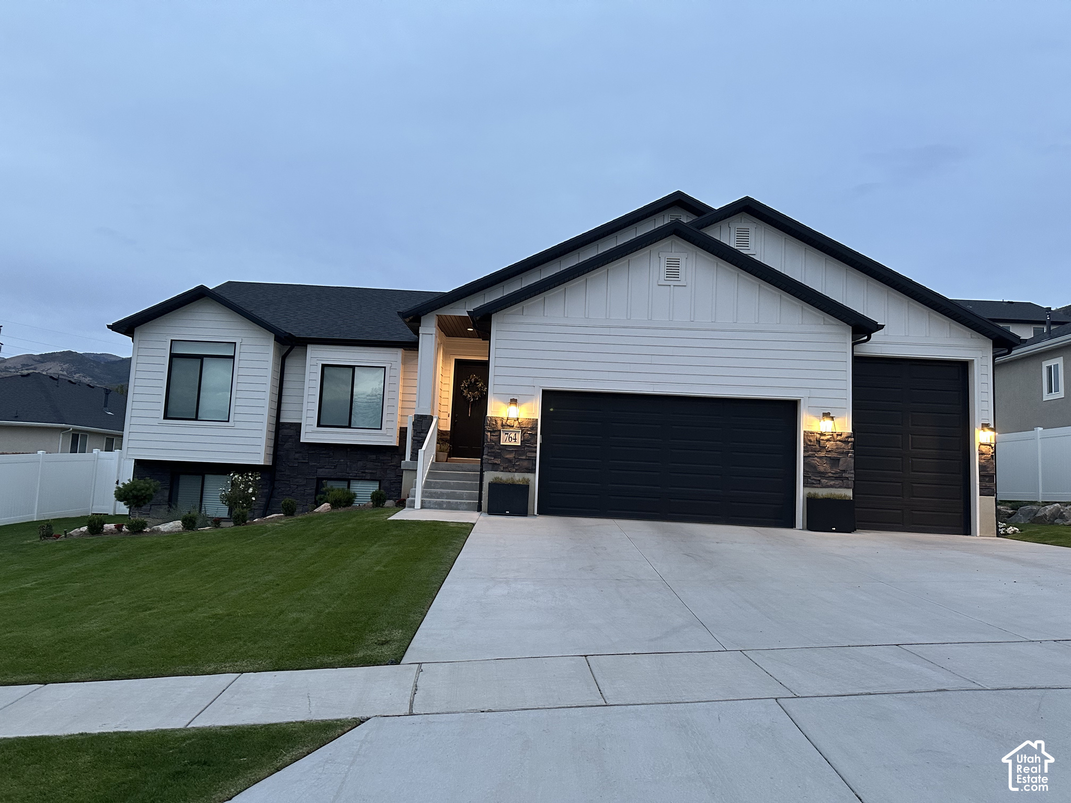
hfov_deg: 71.6
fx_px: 743
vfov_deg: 56.8
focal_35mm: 24
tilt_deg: +6.2
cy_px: 402
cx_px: 536
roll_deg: -2.6
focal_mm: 6.86
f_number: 1.78
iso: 400
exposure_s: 1/60
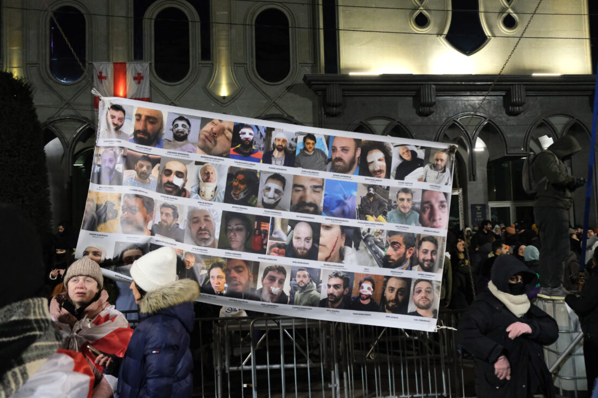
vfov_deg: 40.0
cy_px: 199
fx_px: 548
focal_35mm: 33
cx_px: 299
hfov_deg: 57.2
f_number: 4.2
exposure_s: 1/38
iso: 6400
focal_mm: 22.1
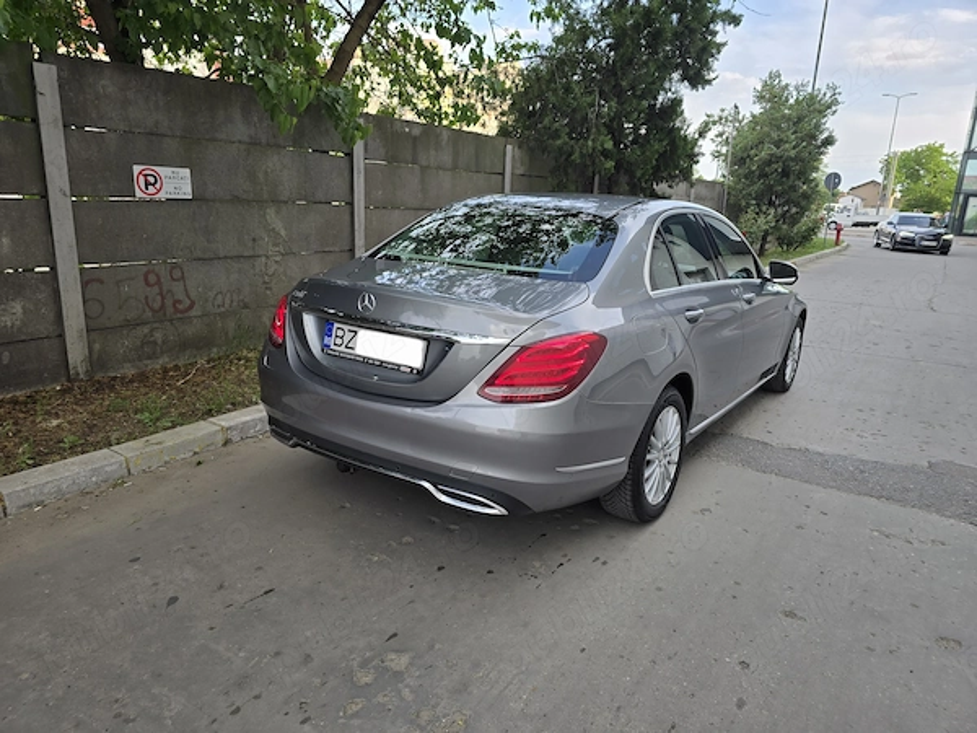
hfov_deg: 73.9
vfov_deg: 58.9
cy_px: 366
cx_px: 488
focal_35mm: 23
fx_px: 649
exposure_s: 1/182
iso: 16
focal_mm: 6.3
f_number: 1.7
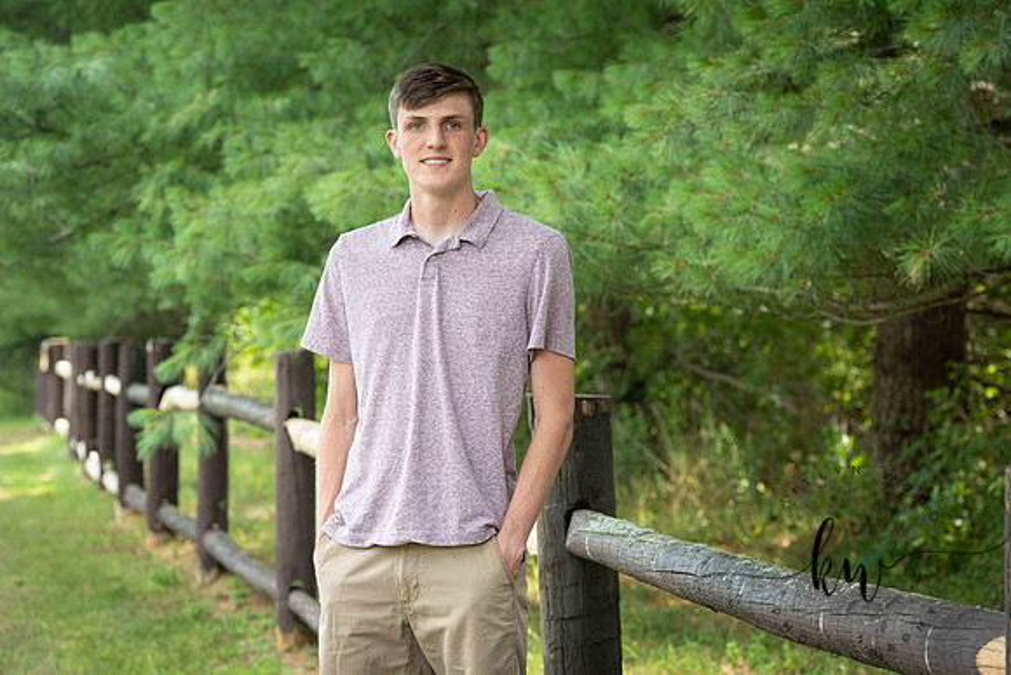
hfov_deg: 16.8
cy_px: 338
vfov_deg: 11.2
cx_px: 506
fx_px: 3427
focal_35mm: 122
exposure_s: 1/200
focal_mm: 122
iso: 500
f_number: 6.3
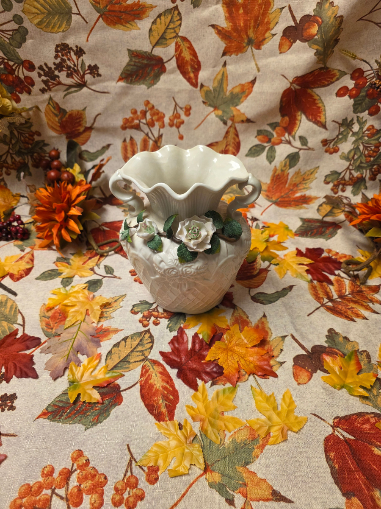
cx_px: 190
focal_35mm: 23
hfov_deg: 58.9
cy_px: 254
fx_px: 338
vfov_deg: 73.9
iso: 200
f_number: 1.7
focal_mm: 6.3
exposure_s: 1/120
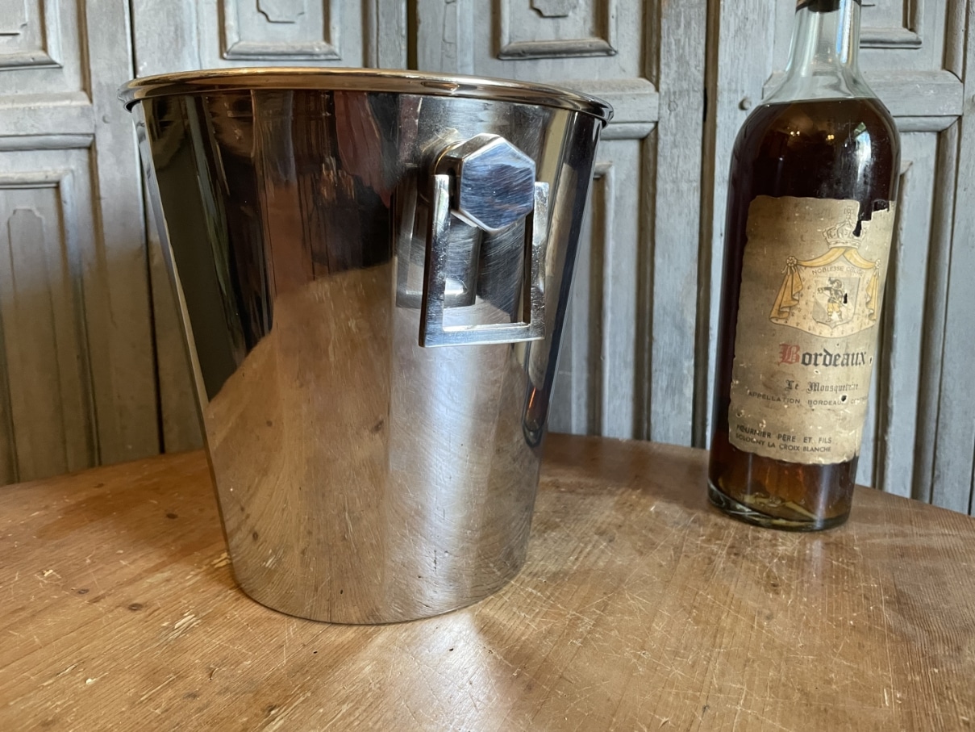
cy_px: 366
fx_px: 732
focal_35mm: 26
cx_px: 488
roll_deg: +1.9
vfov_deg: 53.1
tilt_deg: -10.8
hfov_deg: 67.3
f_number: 1.6
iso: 400
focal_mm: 4.2
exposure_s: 1/50
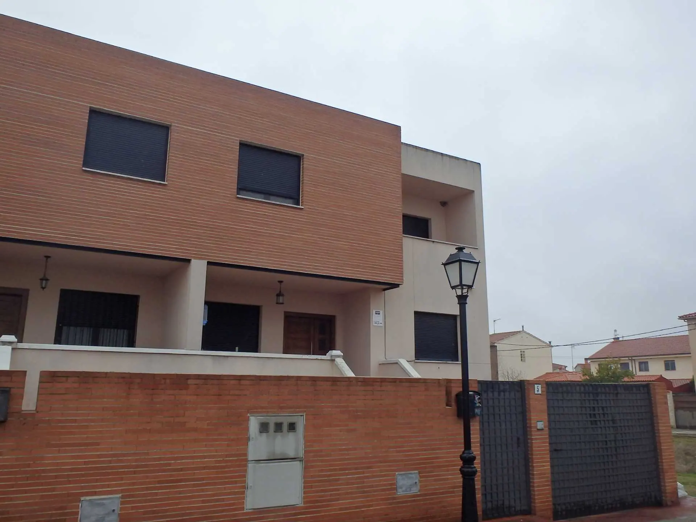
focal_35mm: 28
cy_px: 261
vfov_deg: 49.7
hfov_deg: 63.4
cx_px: 348
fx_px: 563
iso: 125
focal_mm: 5
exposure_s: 1/100
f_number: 11
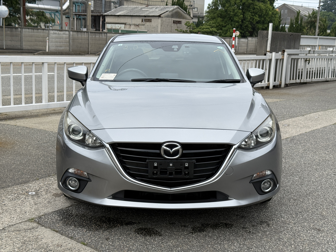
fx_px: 466
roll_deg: -3.1
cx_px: 168
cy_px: 126
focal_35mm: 48
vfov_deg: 30.3
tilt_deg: -10.7
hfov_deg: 39.7
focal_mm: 6.76
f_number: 1.78
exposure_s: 1/3704
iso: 64
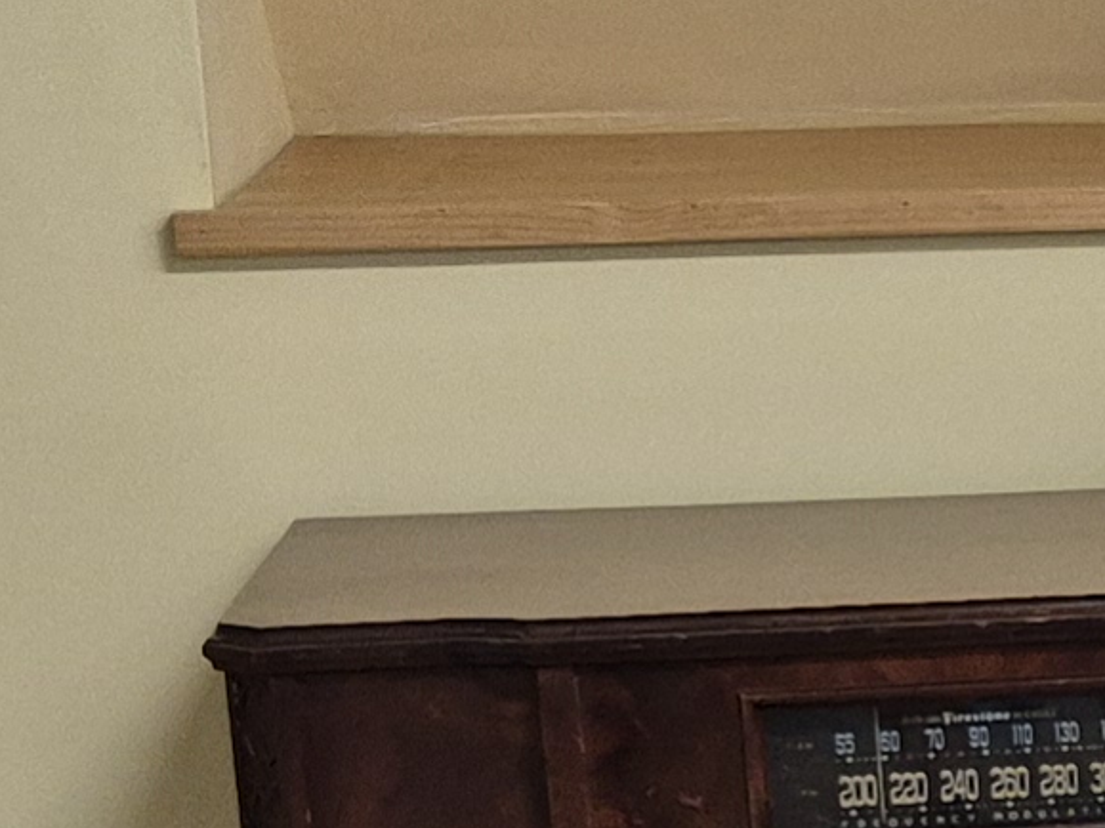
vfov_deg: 9.2
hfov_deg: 11.2
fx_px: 5074
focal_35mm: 159
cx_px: 2220
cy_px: 1045
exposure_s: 1/120
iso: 320
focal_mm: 5.4
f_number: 1.8
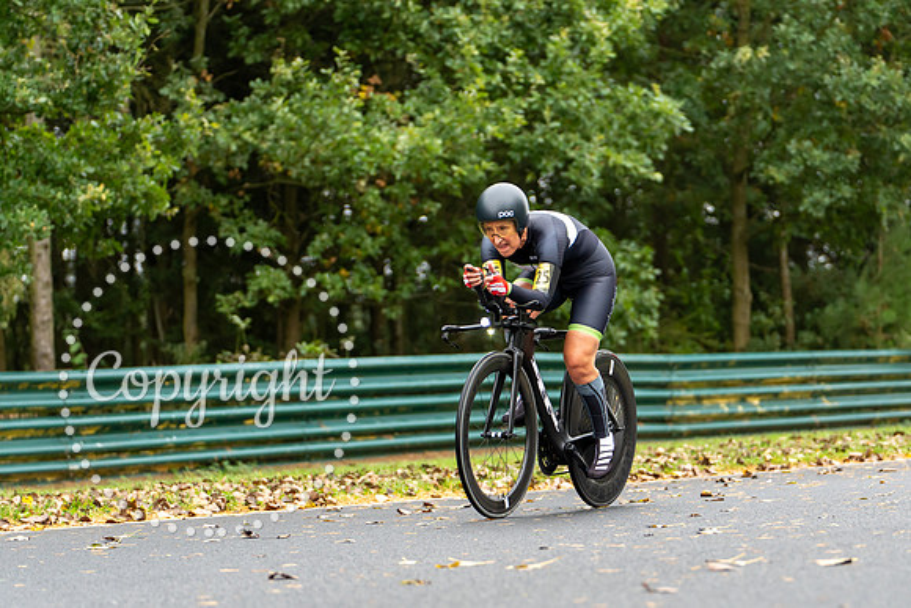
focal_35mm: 139
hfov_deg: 14.8
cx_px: 557
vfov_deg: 9.9
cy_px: 357
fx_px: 3515
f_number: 2.8
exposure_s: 1/1250
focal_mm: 107
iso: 1250
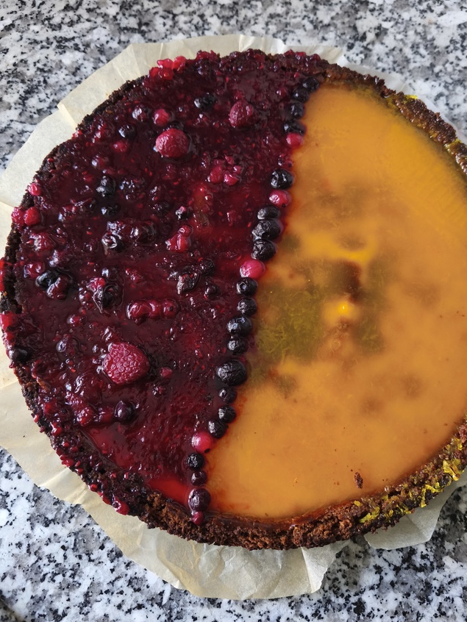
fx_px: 449
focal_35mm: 25
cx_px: 246
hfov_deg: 54.9
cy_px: 302
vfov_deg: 69.4
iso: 640
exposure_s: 1/50
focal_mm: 5.35
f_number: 1.7
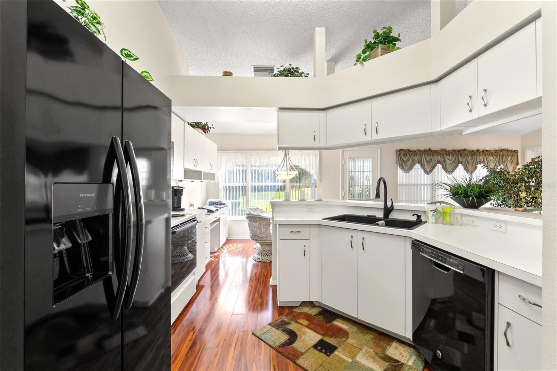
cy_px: 186
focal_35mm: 15
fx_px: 232
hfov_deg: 100.4
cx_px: 278
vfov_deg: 77.3
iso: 400
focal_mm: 10
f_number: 8
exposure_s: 1/10
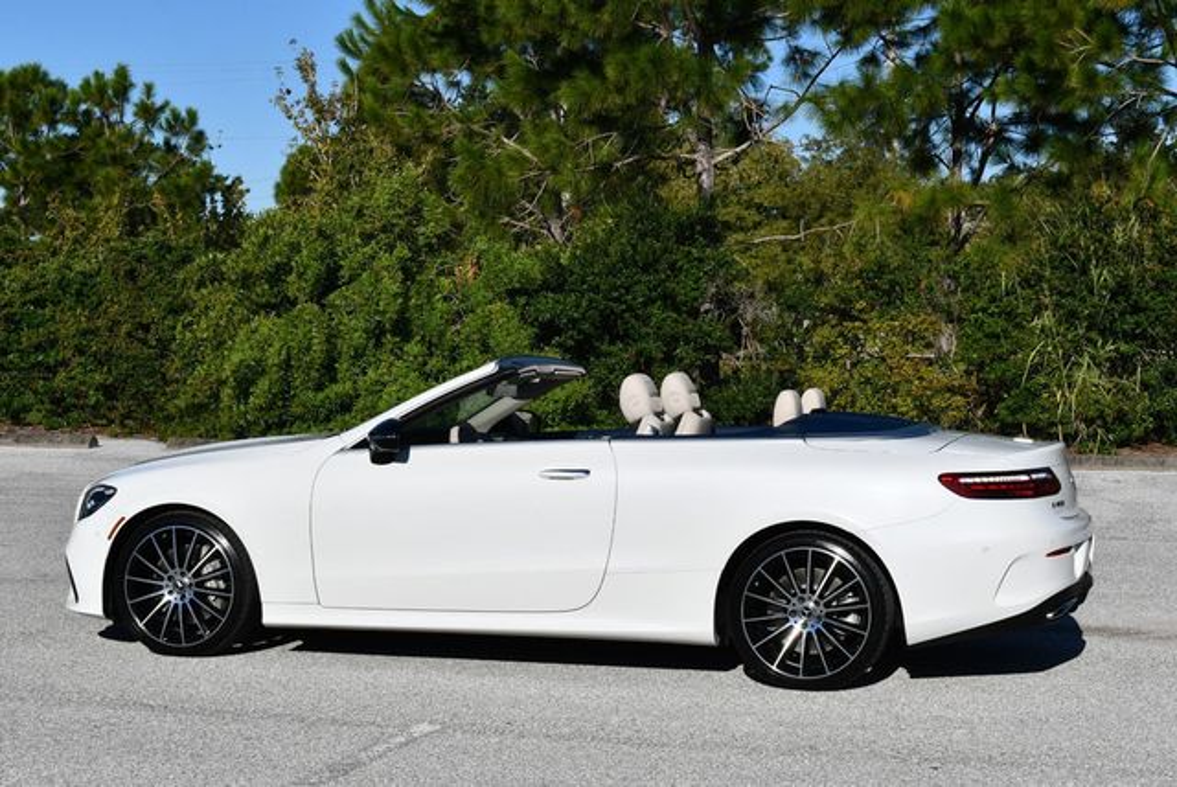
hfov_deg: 31.4
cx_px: 588
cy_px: 394
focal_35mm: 64
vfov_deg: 21.3
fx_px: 2094
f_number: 10
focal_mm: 32
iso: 100
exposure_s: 1/400
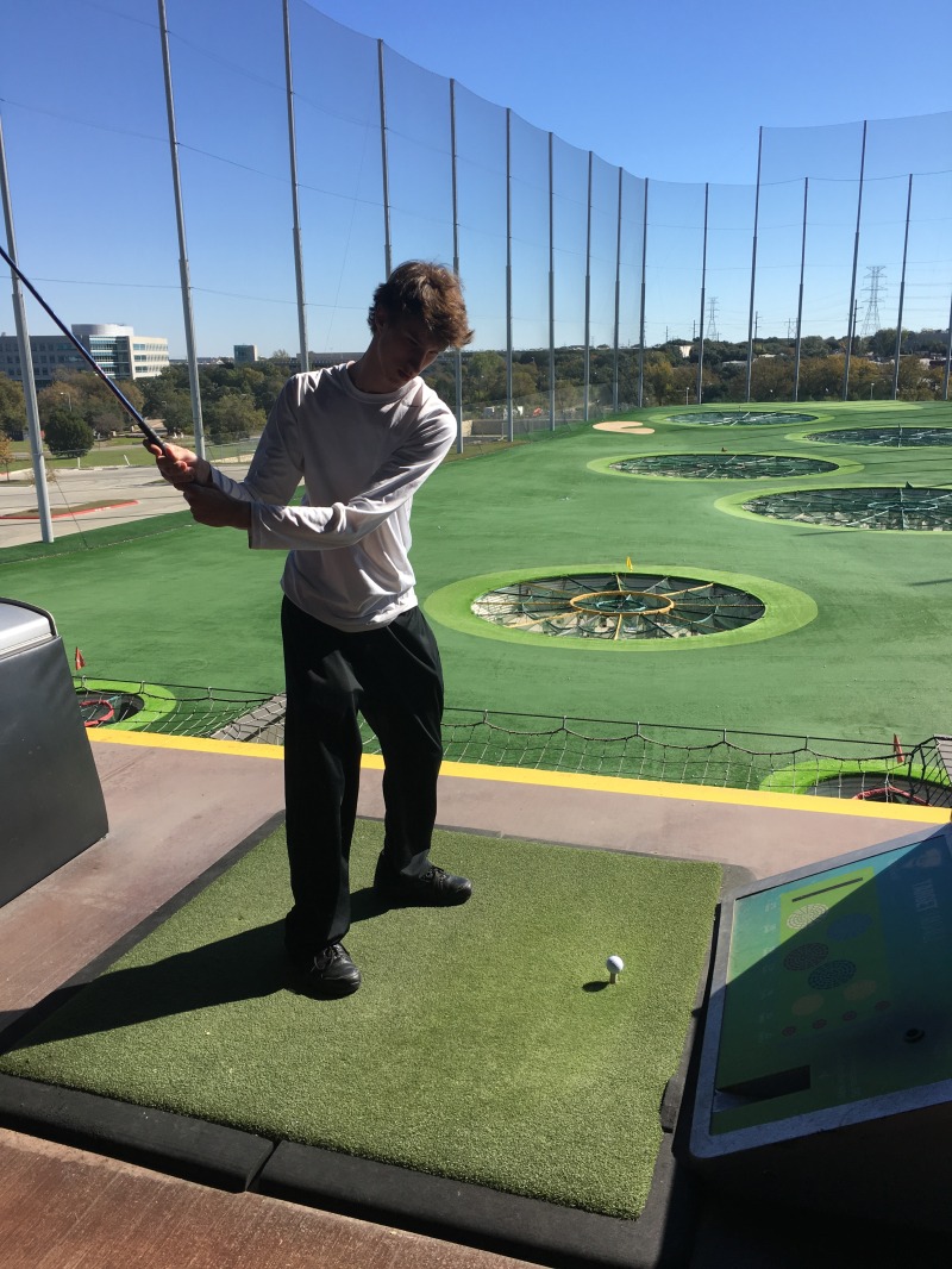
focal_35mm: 29
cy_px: 634
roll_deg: +2.2
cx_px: 476
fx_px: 1063
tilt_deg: -13.5
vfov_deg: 61.6
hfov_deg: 48.2
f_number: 2.2
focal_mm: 4.15
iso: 25
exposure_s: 1/1183
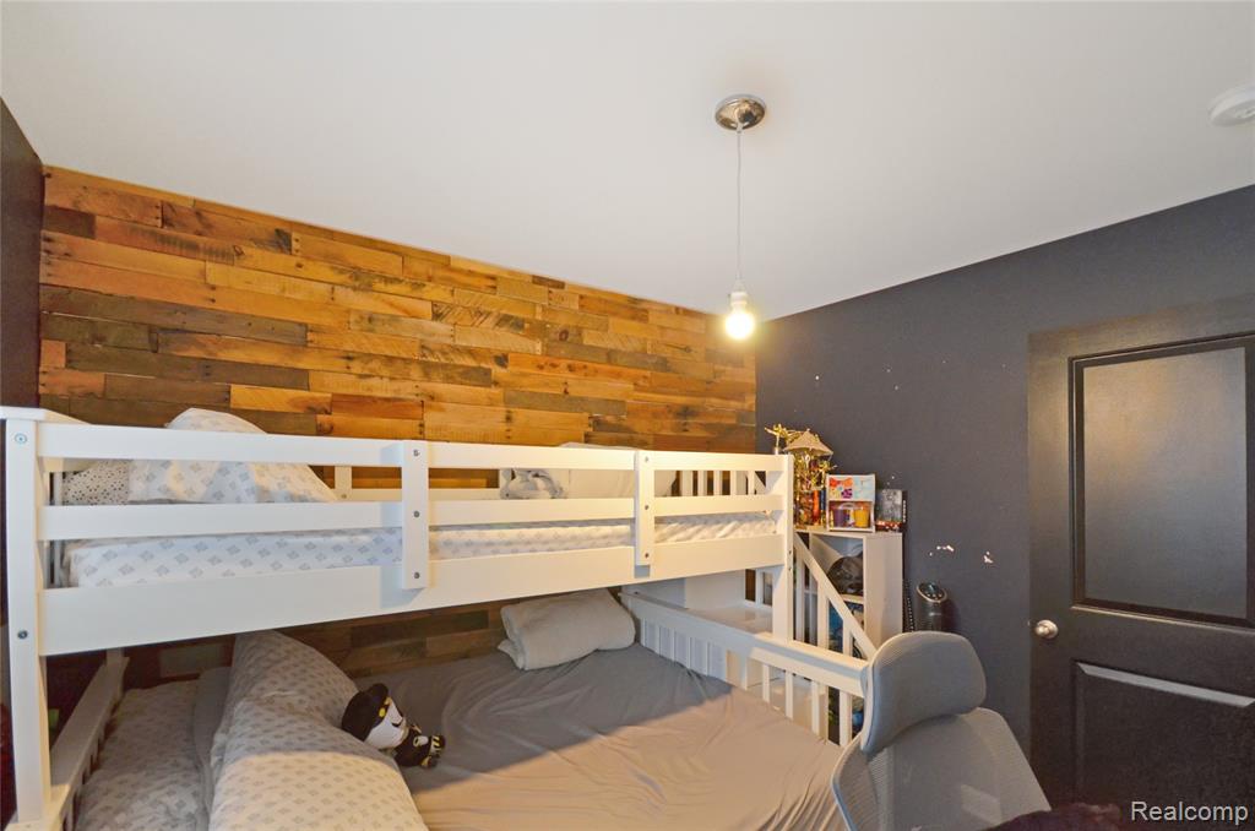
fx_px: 522
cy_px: 416
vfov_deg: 77.1
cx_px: 628
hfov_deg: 100.5
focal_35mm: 15
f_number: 4
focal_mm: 10
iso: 800
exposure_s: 1/50
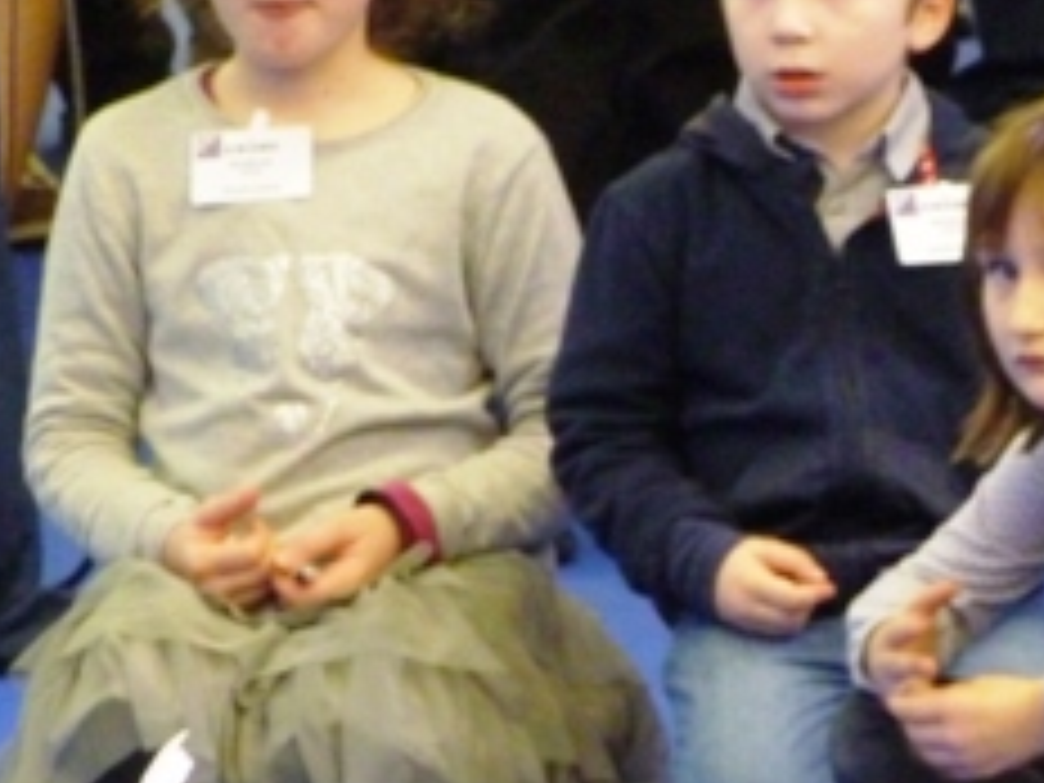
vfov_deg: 2.4
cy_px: 752
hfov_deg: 3.2
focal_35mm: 627
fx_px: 18910
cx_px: 1287
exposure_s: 1/10
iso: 800
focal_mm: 40.5
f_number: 5.9
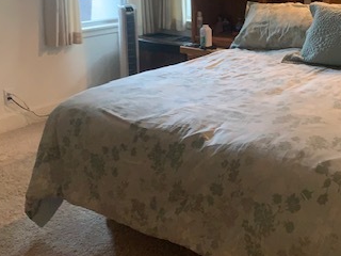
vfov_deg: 27.3
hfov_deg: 35.4
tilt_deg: -10.1
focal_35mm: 52
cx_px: 282
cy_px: 39
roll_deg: -0.2
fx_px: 512
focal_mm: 4.25
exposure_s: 1/40
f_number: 1.8
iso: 400
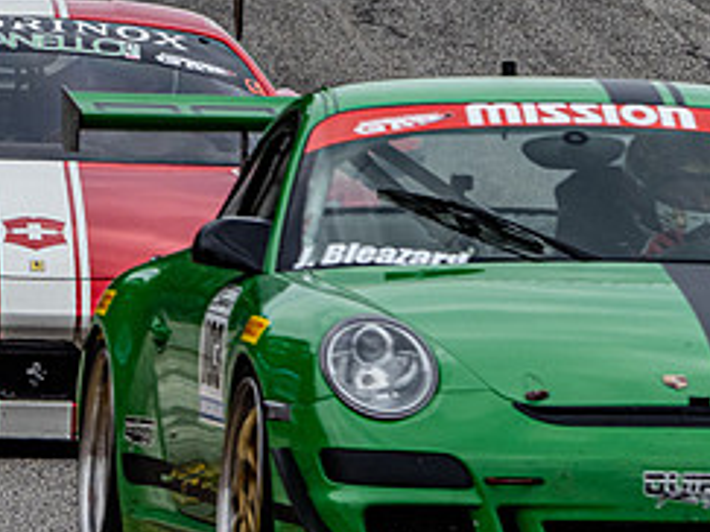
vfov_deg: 1.0
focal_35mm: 1434
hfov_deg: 1.4
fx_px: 29398
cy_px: 200
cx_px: 421
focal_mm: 300
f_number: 10
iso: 400
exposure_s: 1/400
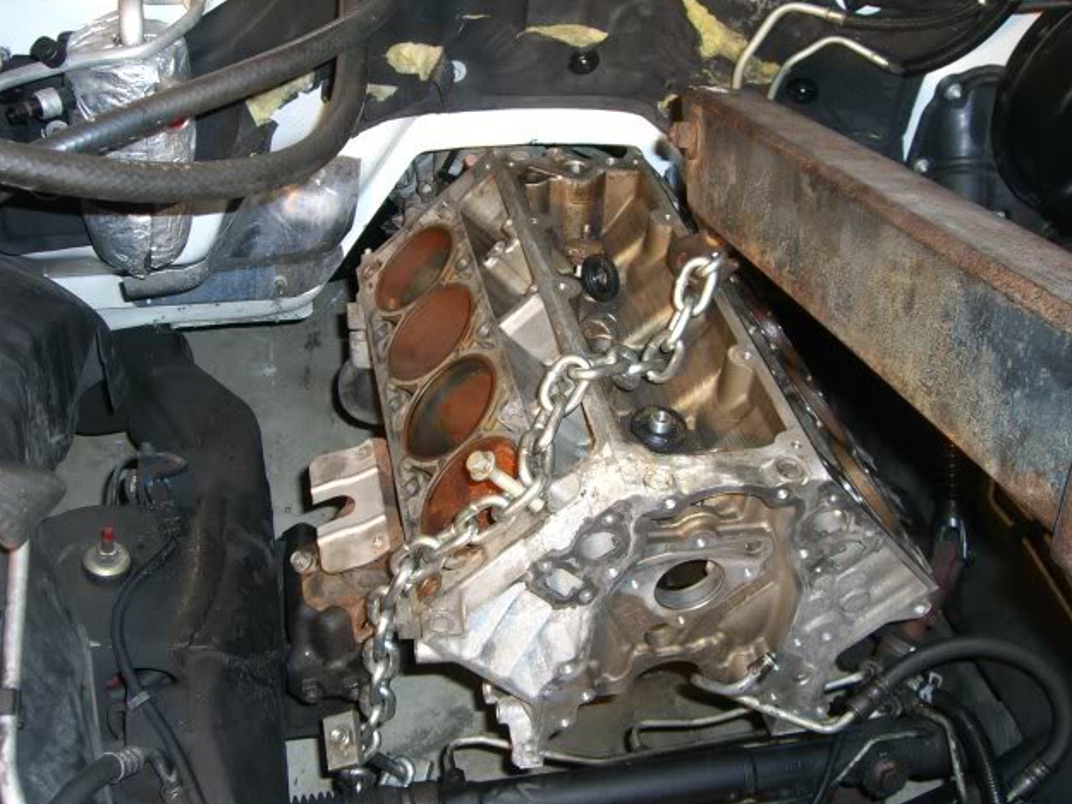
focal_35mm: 39
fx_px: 1208
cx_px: 524
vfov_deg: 36.8
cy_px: 404
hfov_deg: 47.9
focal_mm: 6.2
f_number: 2.7
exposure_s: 1/60
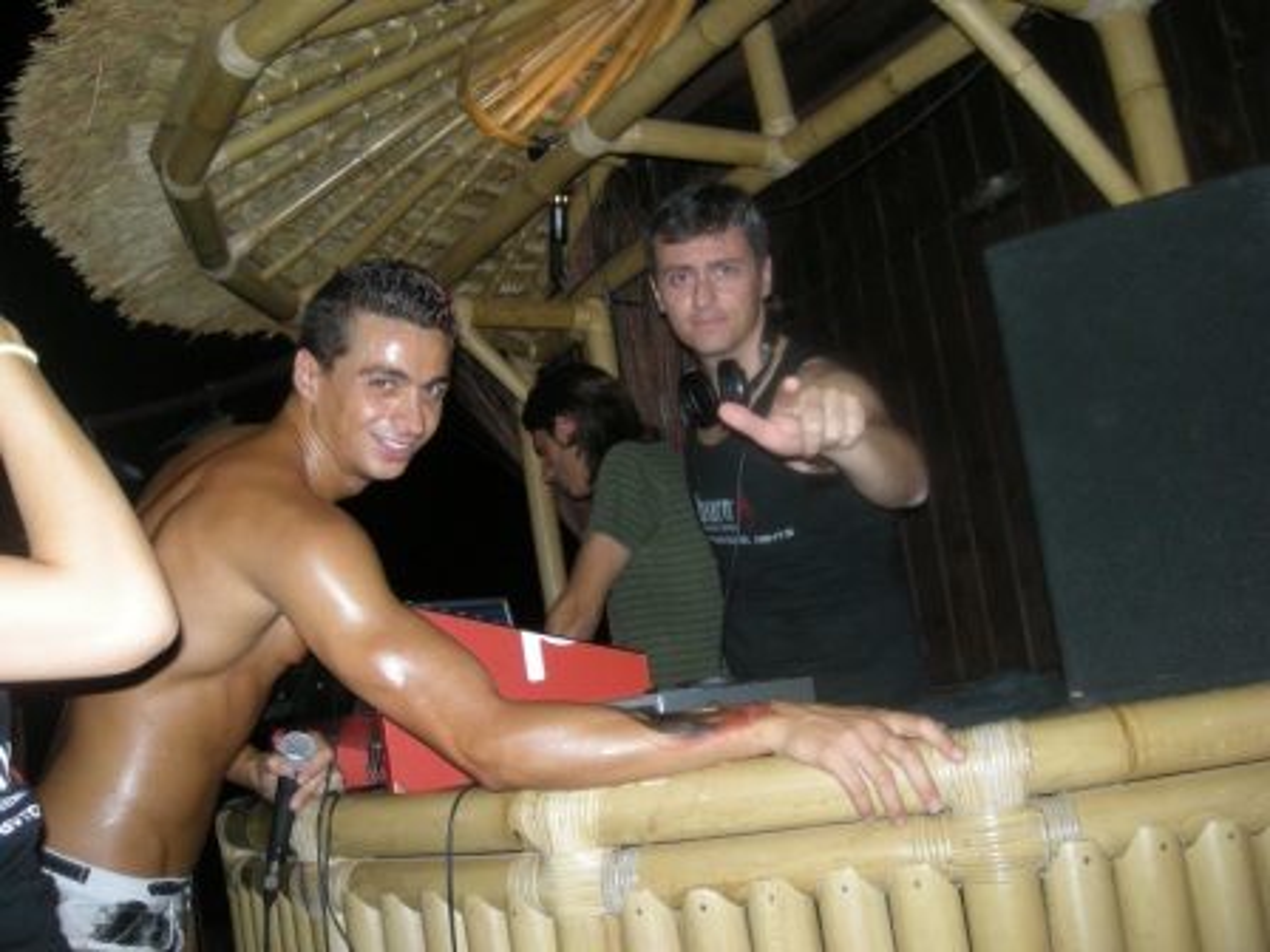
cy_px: 476
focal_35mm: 35
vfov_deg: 40.7
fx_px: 1284
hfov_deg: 52.6
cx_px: 635
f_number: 2.8
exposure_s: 1/60
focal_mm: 5.7
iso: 190
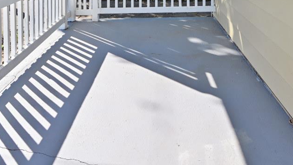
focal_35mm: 35
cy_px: -57
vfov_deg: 27.4
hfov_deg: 56.5
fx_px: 272
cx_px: 159
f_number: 6.3
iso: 100
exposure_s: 1/320
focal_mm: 14
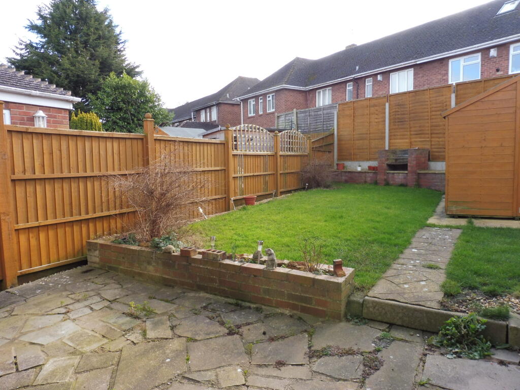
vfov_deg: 56.8
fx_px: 361
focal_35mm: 24
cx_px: 260
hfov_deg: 71.6
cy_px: 195
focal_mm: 4.3
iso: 100
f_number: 4
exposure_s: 1/160
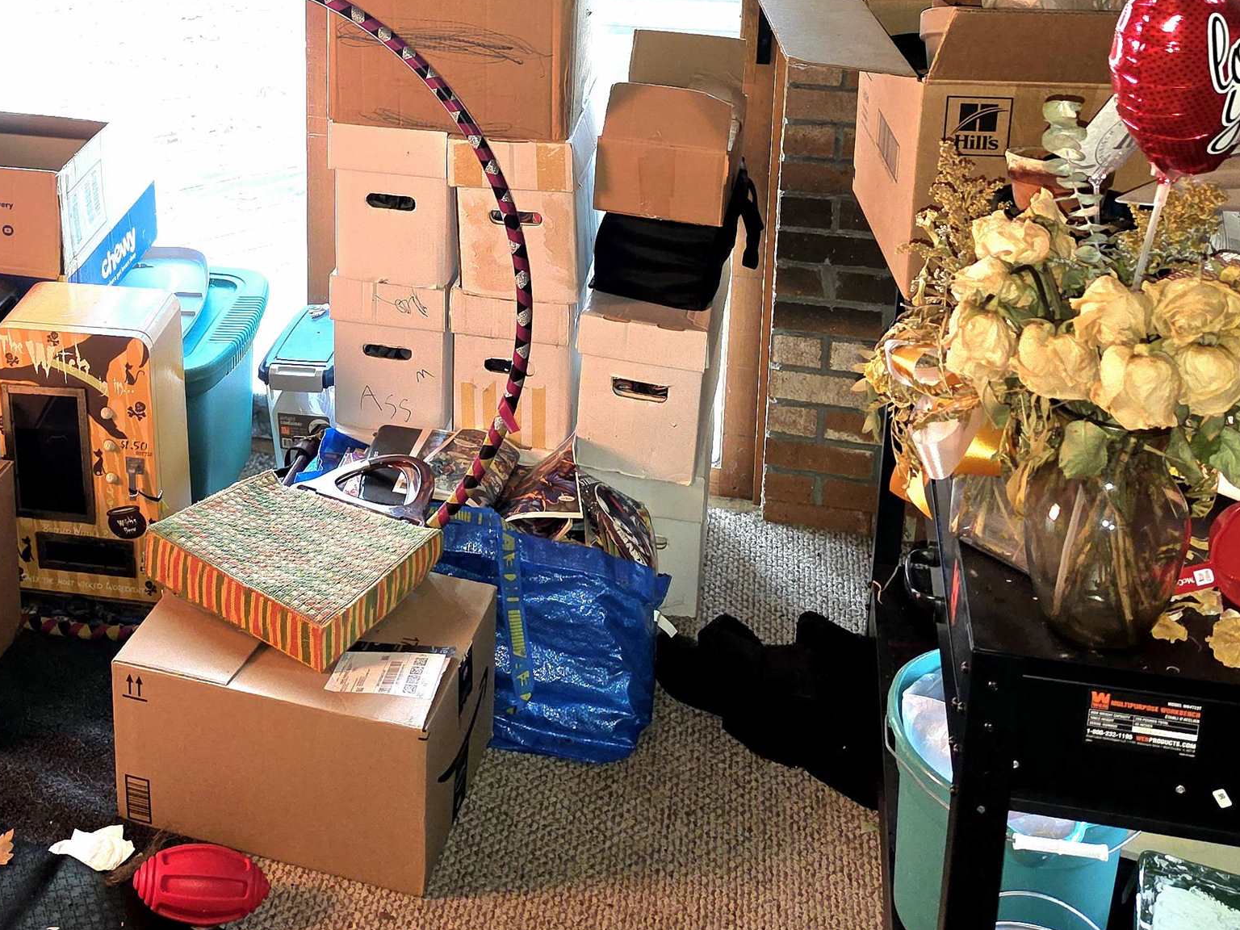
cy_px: 22
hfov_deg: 40.4
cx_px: 352
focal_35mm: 46
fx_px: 1648
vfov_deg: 29.6
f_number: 1.4
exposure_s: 1/24
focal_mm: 6.5
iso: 80
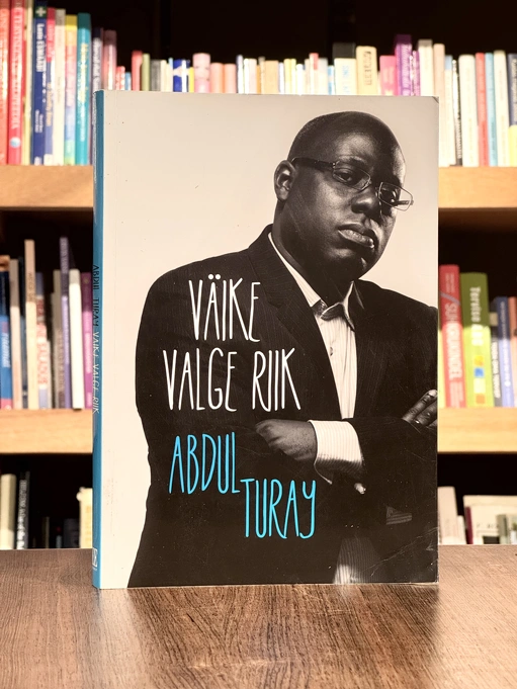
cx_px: 258
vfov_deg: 25.3
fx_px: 1533
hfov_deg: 19.1
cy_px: 344
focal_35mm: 77
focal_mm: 9
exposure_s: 1/87
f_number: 2.8
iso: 250
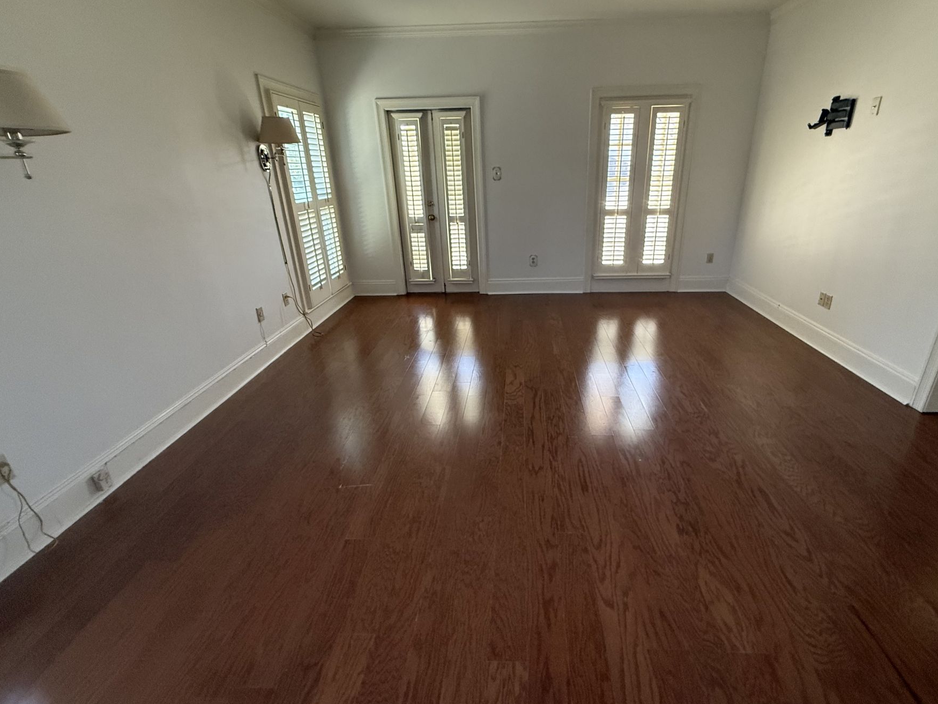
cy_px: 332
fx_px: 434
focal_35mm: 16
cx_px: 508
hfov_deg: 94.3
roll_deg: +1.4
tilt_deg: -19.6
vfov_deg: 78.1
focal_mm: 2.22
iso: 320
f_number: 2.2
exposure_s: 1/79
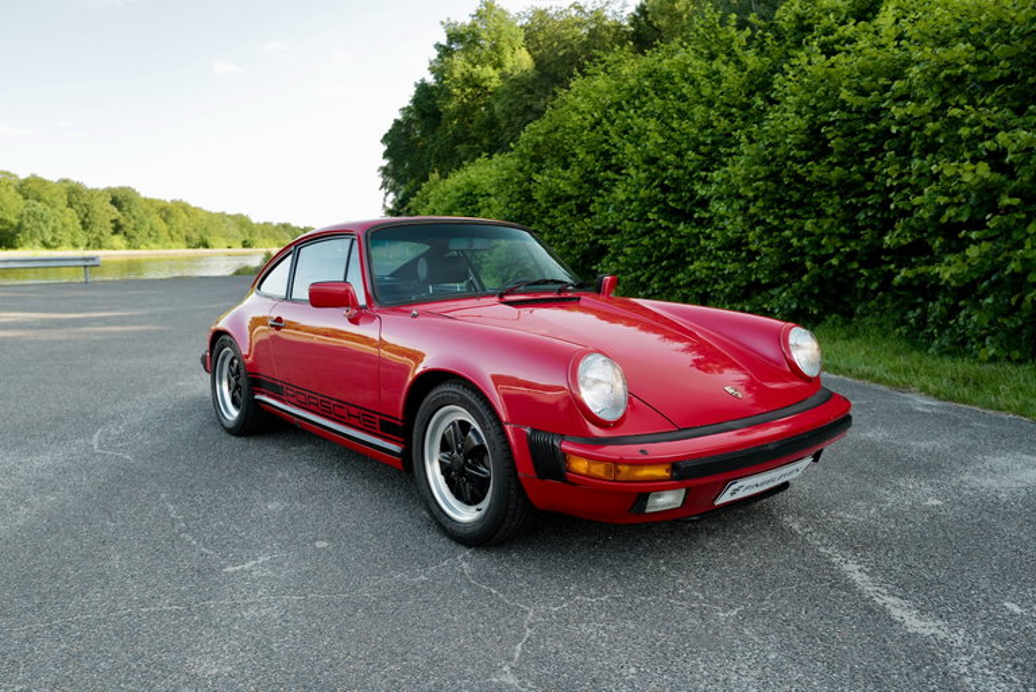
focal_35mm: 28
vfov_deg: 46.5
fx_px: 806
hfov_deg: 65.4
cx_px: 518
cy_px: 346
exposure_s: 1/60
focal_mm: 28
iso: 100
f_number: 3.2
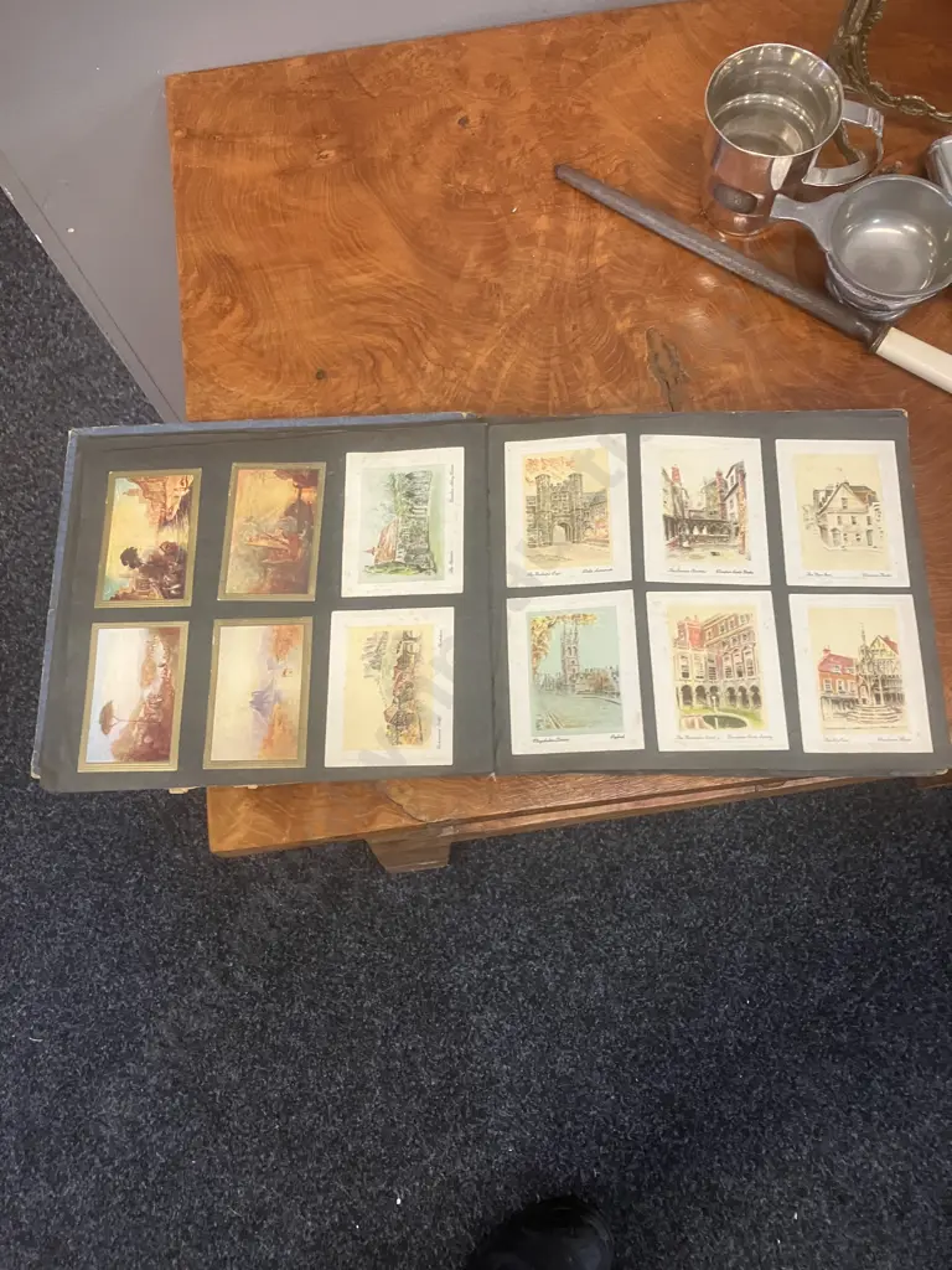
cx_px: 476
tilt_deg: -73.0
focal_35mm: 28
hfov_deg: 49.7
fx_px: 1027
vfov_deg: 63.4
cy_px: 635
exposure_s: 1/50
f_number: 1.8
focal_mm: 3.99
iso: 200
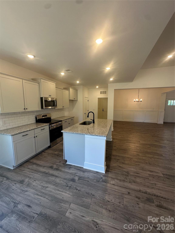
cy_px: 116
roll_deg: -0.9
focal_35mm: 14
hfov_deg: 85.7
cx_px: 88
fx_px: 94
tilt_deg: -7.2
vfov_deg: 102.1
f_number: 2.2
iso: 125
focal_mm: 2.22
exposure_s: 1/120
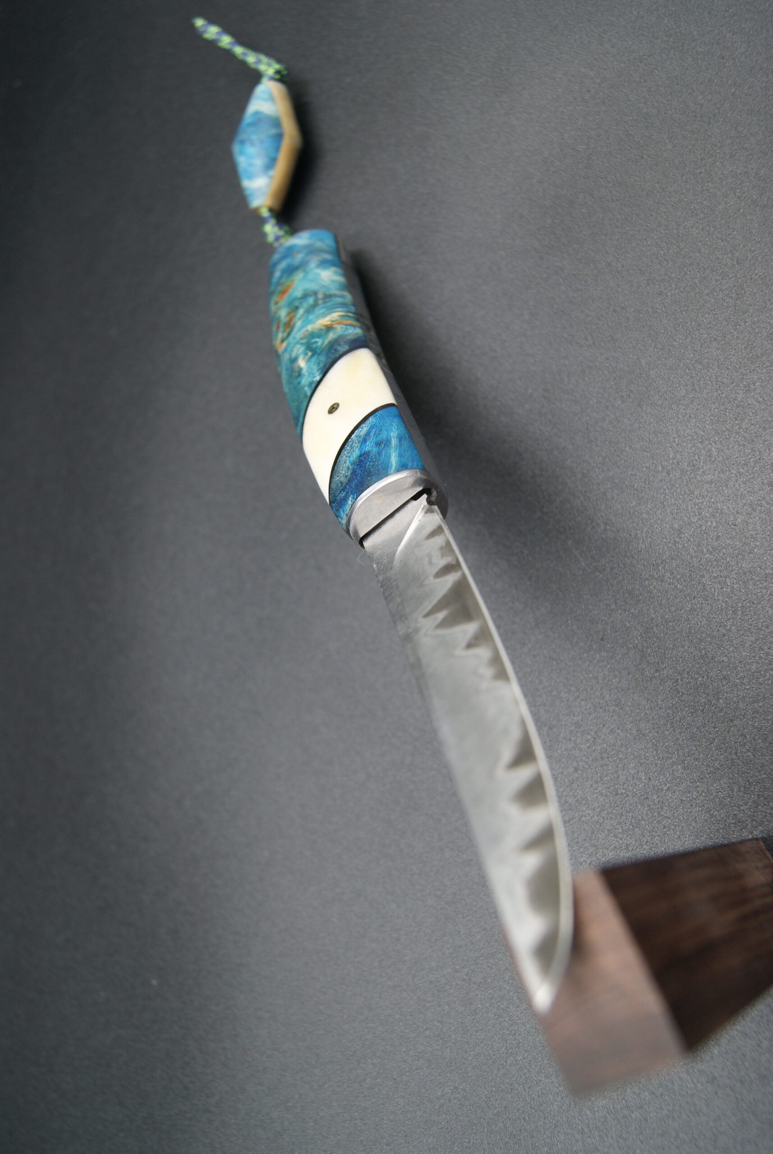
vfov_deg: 57.2
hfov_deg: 40.1
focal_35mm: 33
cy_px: 577
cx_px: 386
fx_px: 1060
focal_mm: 22
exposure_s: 1/40
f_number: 4.5
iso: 100
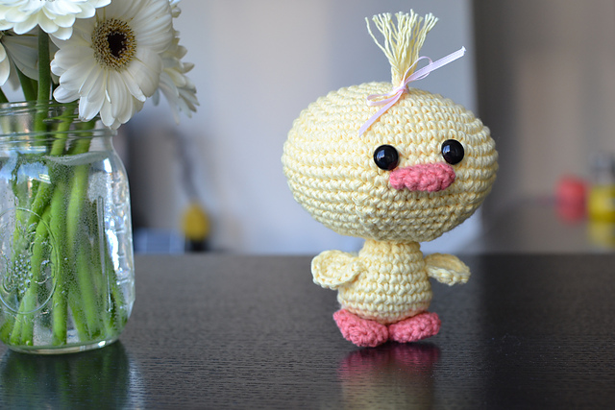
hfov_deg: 37.8
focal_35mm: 52
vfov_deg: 25.8
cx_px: 308
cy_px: 205
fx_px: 897
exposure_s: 1/80
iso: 400
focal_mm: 35
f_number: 4.5
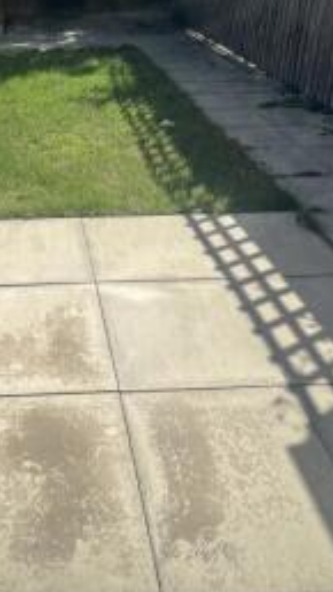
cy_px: 123
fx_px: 503
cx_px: 36
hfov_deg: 34.7
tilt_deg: -23.3
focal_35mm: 32
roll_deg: +2.5
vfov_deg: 56.8
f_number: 1.8
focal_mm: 1.57
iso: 32
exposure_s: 1/903
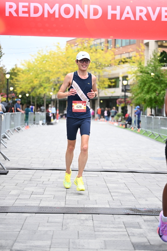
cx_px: 84
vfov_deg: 28.4
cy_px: 126
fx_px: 494
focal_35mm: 71
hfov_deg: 19.2
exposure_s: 1/1250
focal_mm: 71
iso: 1600
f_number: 2.8
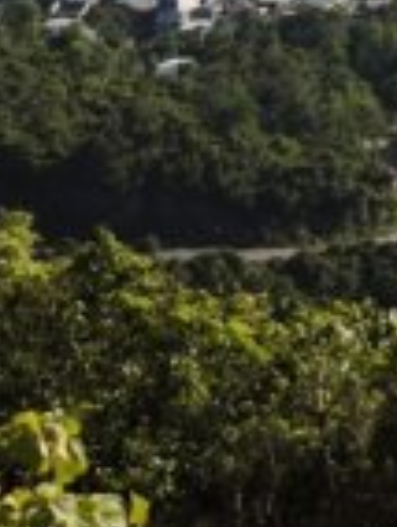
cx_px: 1089
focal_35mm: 140
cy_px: -334
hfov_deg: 9.1
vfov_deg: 13.1
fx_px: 2134
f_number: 3.5
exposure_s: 1/1000
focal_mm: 5.4
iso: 100
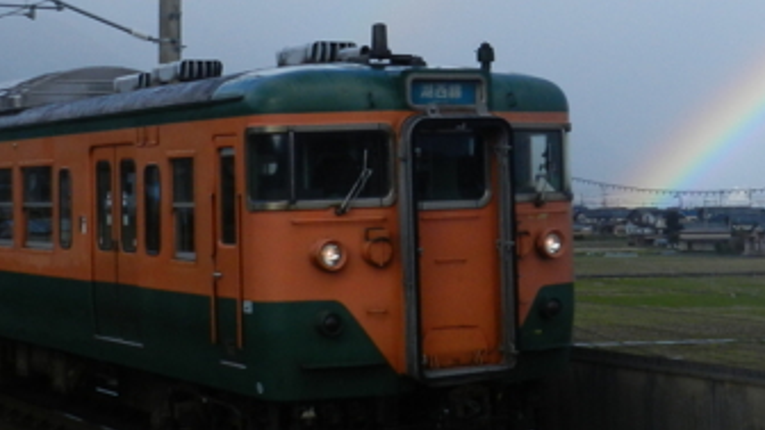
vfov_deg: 14.5
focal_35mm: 83
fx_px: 1684
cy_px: 105
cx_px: 442
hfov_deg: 25.6
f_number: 4.5
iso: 160
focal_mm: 5.6
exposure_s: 1/800
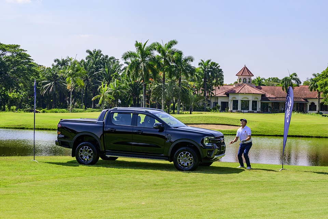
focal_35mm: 72
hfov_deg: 28.1
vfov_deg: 18.9
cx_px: 164
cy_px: 110
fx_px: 656
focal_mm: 72
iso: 220
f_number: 9
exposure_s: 1/500
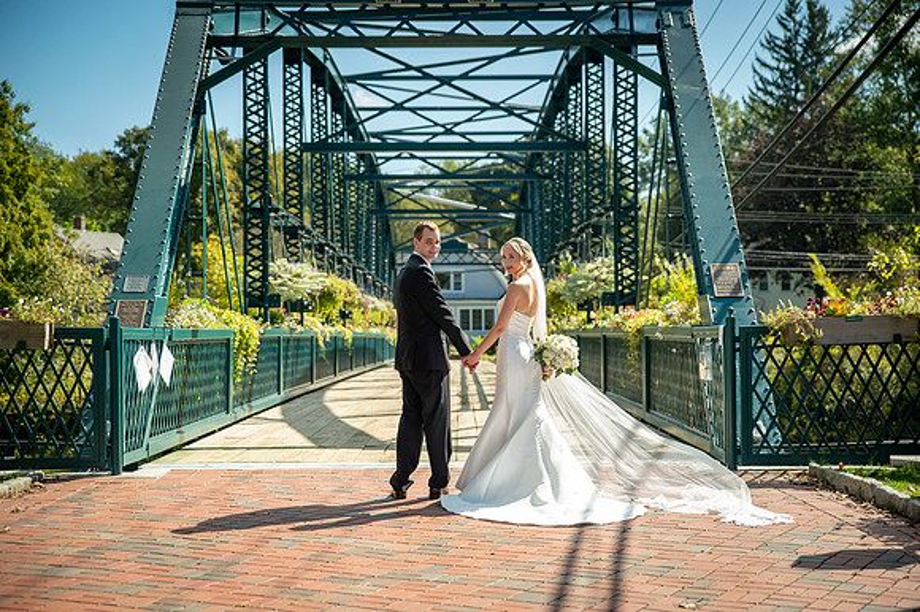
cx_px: 460
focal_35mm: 60
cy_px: 306
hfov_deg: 33.6
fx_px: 1523
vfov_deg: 22.7
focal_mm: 58
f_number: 2.8
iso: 1000
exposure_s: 1/8000
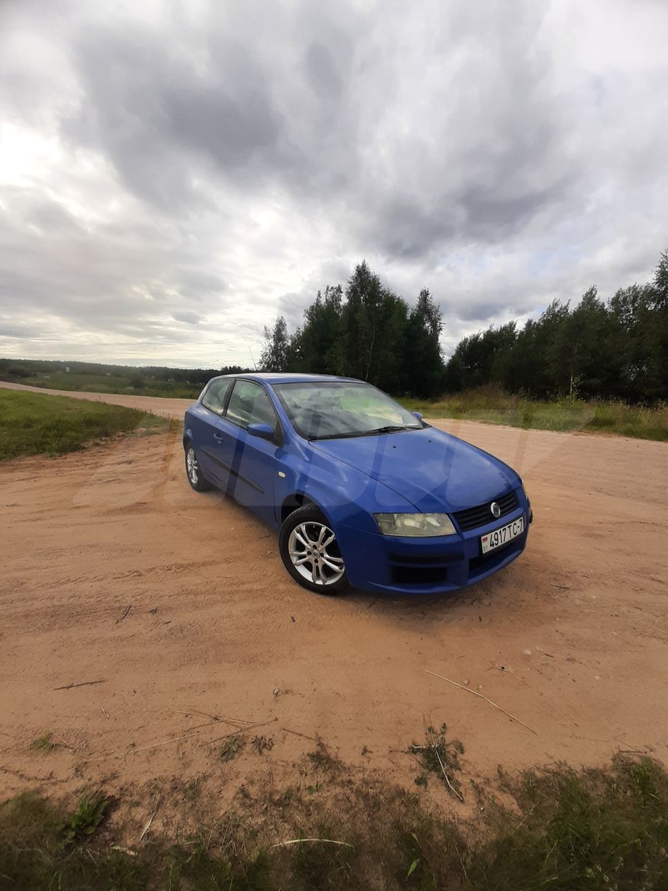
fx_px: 334
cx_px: 334
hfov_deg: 89.9
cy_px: 446
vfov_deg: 106.2
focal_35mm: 13
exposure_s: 1/992
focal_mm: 1.42
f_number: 2.2
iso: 40
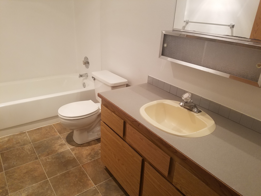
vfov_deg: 53.1
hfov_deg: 67.3
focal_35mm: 26
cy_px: 98
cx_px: 130
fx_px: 196
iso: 125
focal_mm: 4.2
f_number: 1.7
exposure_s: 1/60
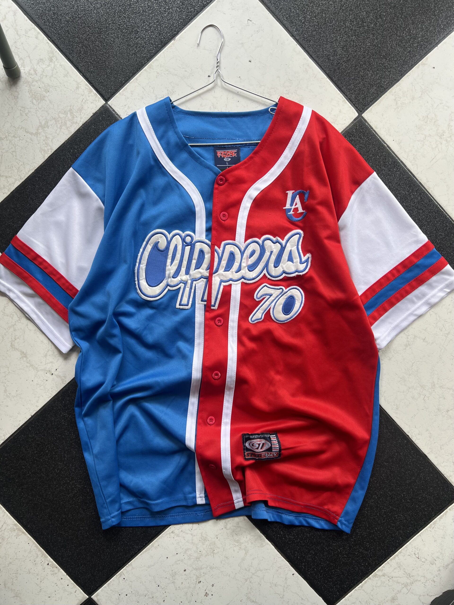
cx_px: 227
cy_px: 302
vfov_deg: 67.3
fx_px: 455
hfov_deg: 53.1
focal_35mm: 26
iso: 40
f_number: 1.5
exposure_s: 1/121
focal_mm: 5.7
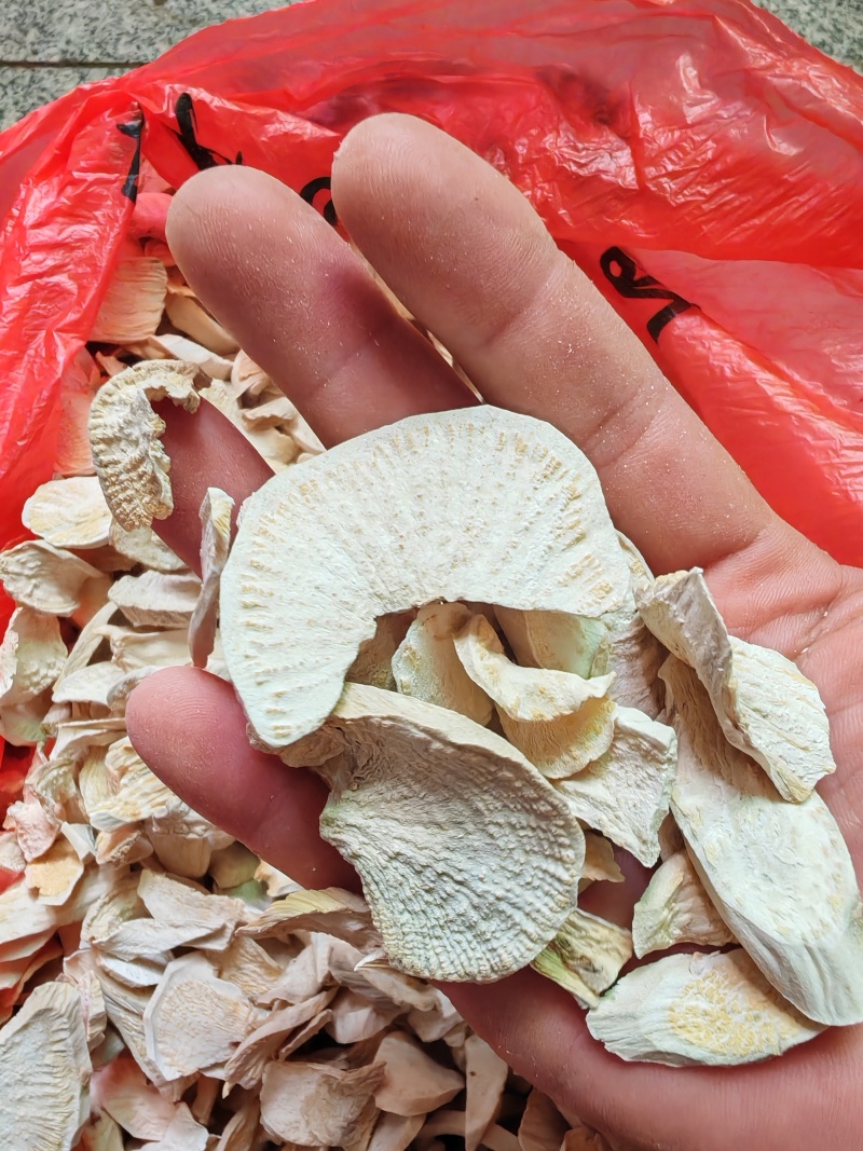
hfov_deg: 53.1
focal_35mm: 26
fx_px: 864
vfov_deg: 67.3
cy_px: 576
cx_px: 432
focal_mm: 1.96
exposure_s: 1/50
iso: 160
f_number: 2.2
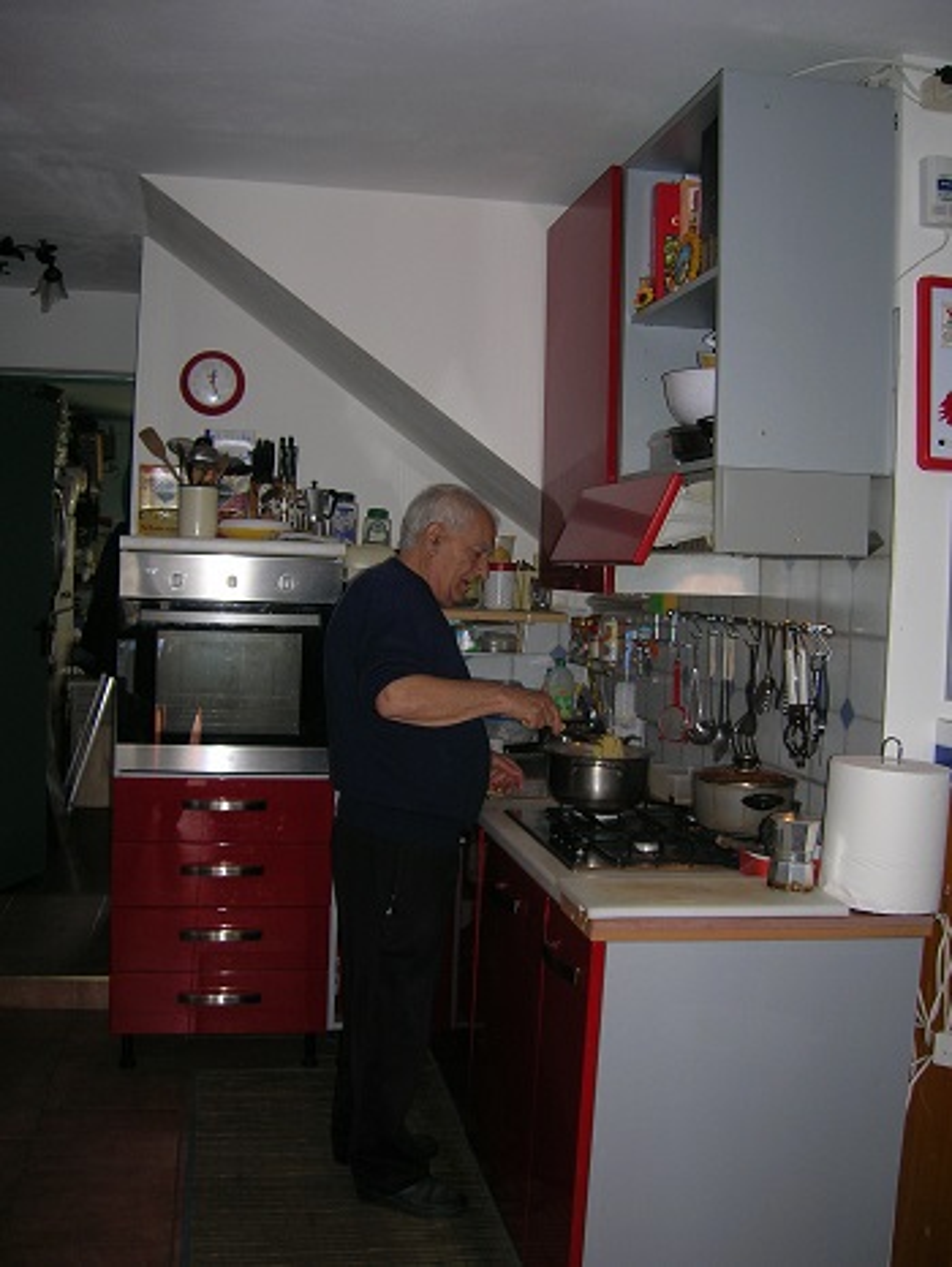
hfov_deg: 41.8
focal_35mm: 34
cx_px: 476
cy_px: 634
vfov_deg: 53.9
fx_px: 1246
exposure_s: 1/60.1
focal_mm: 5.7
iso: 52
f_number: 2.9
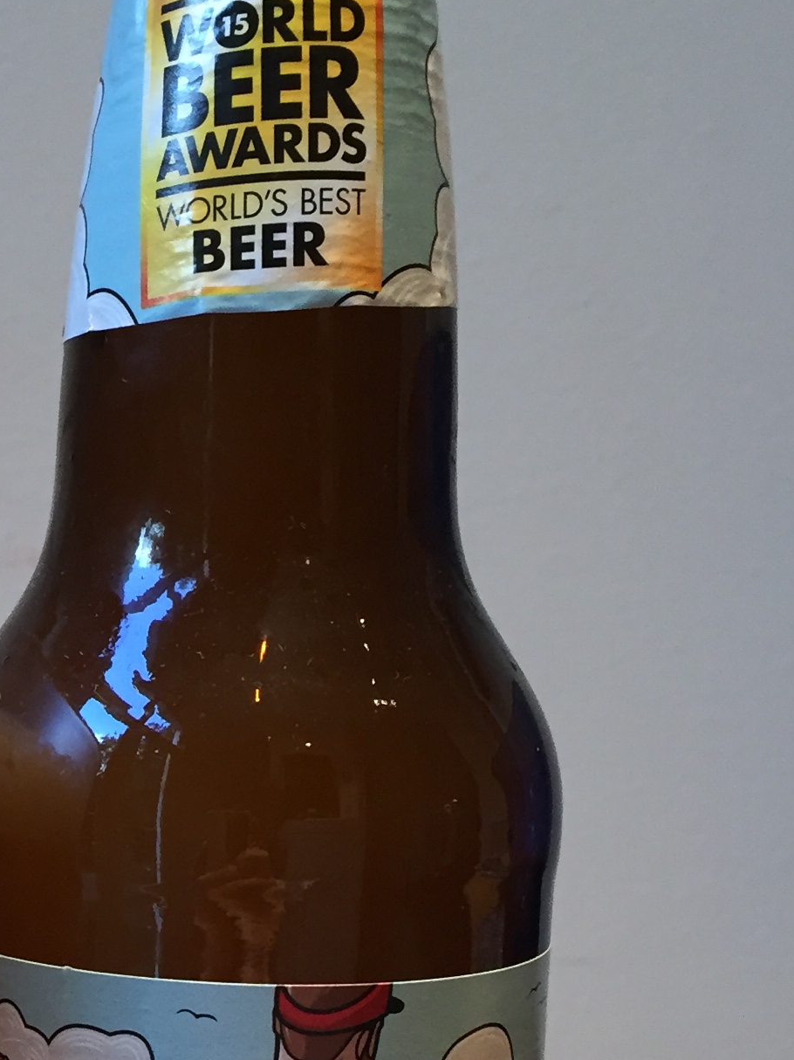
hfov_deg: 17.7
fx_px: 2386
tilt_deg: -8.0
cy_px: 927
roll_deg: +0.0
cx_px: -238
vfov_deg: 24.4
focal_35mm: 78
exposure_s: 1/30
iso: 50
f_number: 2.2
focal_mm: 4.15
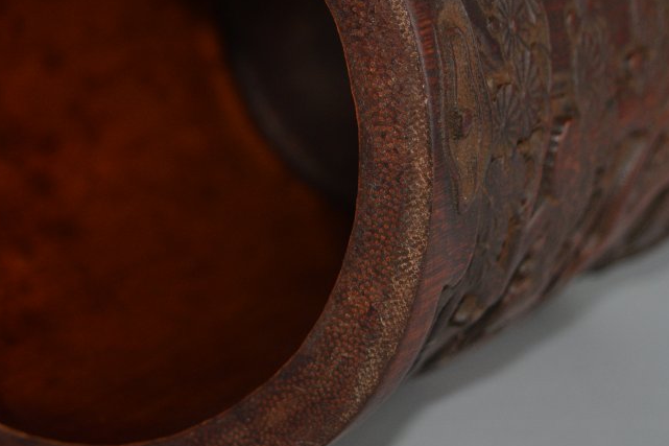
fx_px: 2192
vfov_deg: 11.6
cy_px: 111
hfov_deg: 17.2
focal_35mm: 118
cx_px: 133
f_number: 5
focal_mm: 42
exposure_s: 1/60
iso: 640
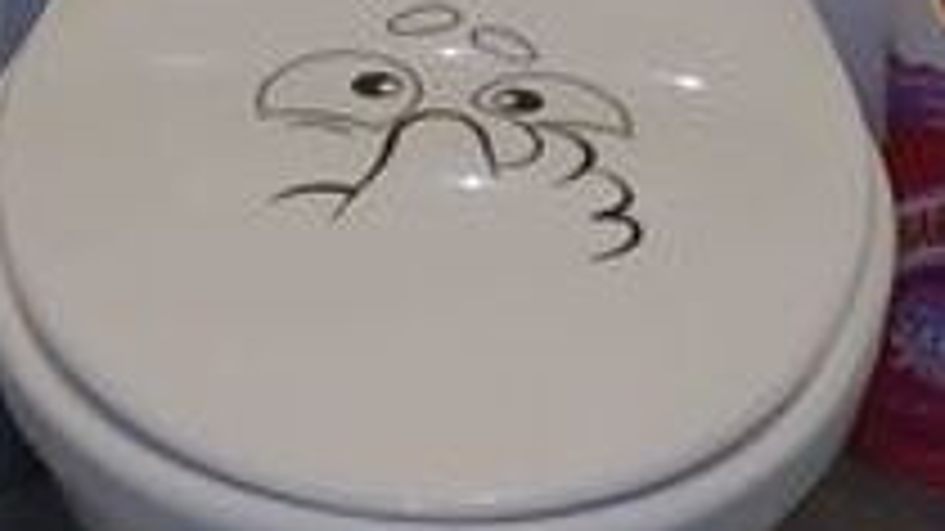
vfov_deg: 6.4
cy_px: -803
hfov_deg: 11.9
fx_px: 4509
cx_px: 153
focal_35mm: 180
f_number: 1.8
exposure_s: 1/50
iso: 160
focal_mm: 3.98
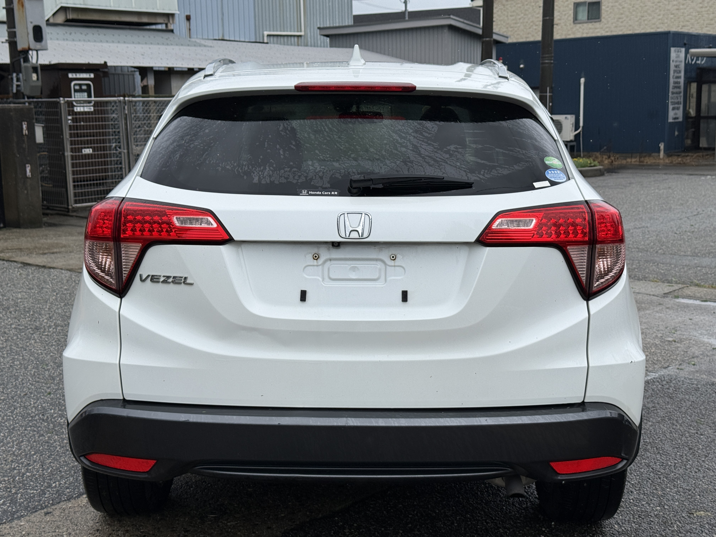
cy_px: 268
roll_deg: +1.7
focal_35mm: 48
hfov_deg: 39.7
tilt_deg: -8.8
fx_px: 993
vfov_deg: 30.3
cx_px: 358
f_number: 1.78
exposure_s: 1/2494
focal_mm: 6.76
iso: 80
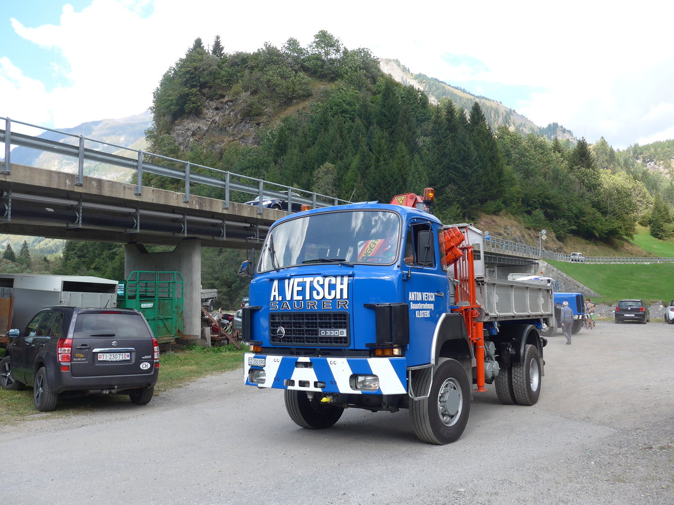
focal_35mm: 29
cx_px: 337
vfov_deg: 48.2
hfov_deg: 61.7
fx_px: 565
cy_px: 252
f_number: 2.8
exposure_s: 1/400
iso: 80
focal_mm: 6
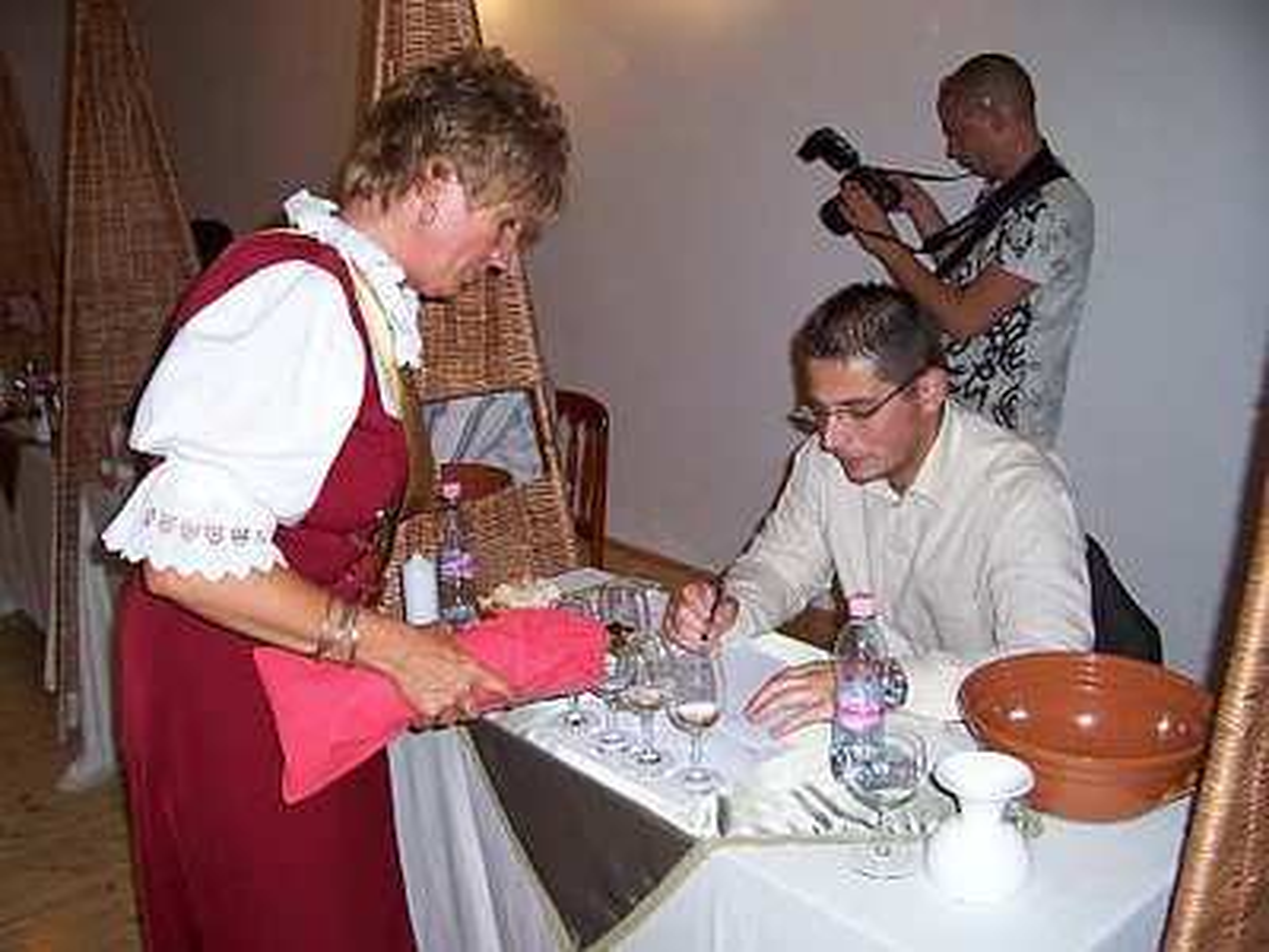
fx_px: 1246
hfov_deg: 54.0
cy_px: 476
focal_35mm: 34
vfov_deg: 41.8
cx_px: 634
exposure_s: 1/60
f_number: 2.7
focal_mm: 5.6
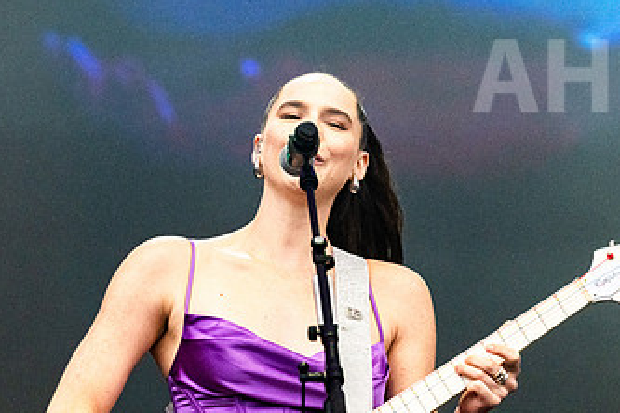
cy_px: 251
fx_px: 5735
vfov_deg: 4.1
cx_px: 152
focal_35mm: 333
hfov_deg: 6.2
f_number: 5
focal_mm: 170
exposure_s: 1/3200
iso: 1250
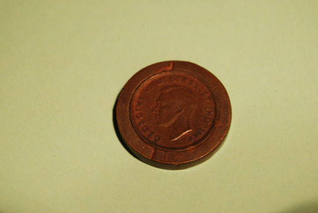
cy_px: 101
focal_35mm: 90
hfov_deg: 22.7
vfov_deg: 15.3
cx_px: 156
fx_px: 792
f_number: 5.6
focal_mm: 55
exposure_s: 1/30
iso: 280
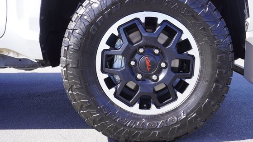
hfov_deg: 55.1
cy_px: 57
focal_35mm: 36
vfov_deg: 32.8
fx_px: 242
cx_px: 144
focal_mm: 20
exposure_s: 1/100
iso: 100
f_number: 5
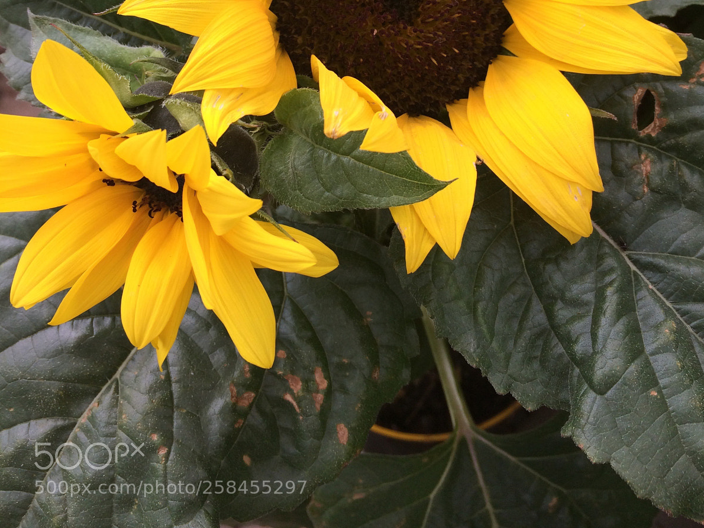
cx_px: 353
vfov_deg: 34.9
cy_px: 60
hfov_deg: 47.9
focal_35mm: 39
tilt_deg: -55.7
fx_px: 793
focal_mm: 4.15
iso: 32
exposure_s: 1/410
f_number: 2.2
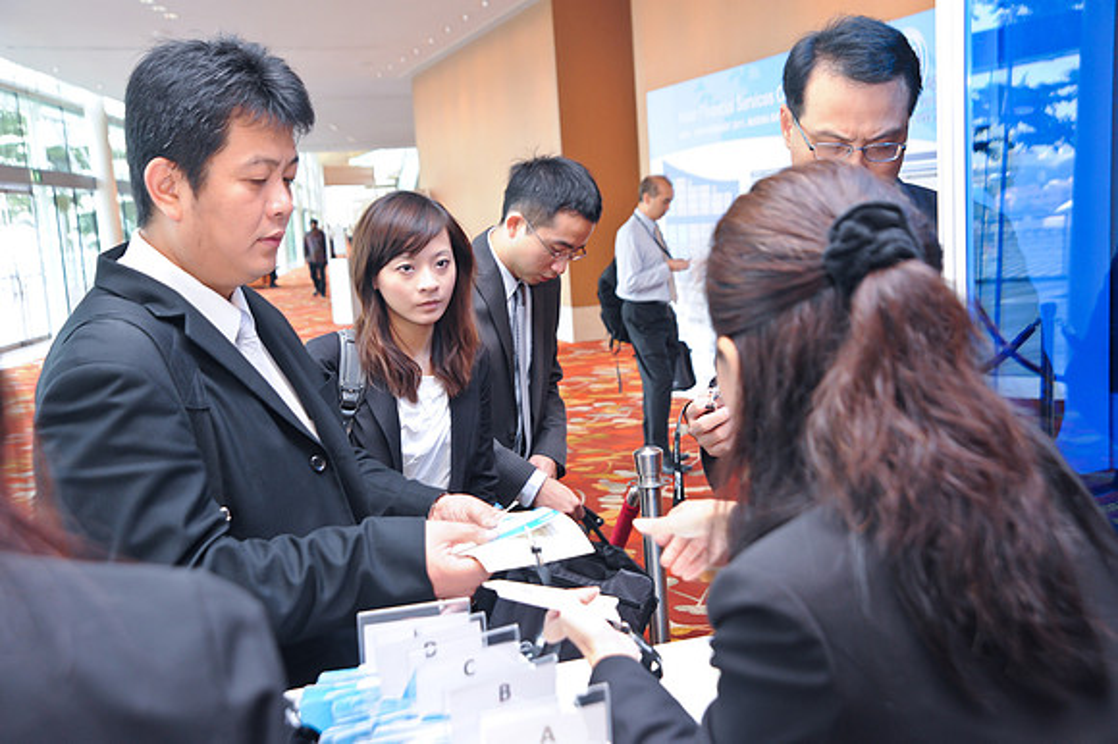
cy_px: 372
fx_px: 1241
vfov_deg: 33.4
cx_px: 559
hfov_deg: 48.5
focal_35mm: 40
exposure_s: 1/60
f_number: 6.3
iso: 1250
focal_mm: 40
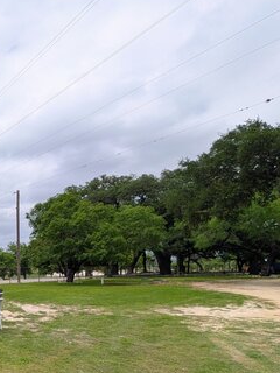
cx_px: -92
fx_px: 259
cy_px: 265
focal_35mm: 24
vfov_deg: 68.4
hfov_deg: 35.6
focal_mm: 2.02
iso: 51
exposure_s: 1/4505
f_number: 1.7
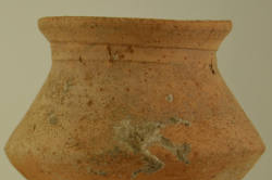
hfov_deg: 12.3
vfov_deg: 8.3
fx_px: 1245
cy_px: 110
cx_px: 2
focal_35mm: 165
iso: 200
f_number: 5.3
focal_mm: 55
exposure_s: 1/50
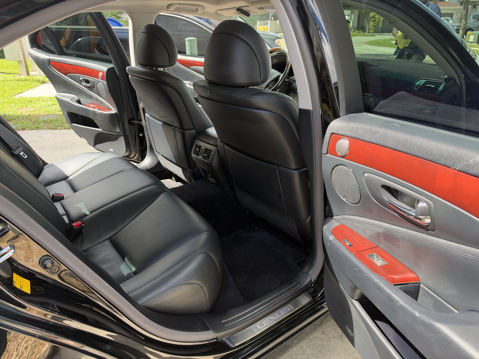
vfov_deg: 56.8
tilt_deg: -23.1
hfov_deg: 71.6
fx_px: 332
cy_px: 180
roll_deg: +0.6
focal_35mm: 24
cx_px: 240
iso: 80
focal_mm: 6.93
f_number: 1.8
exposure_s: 1/285
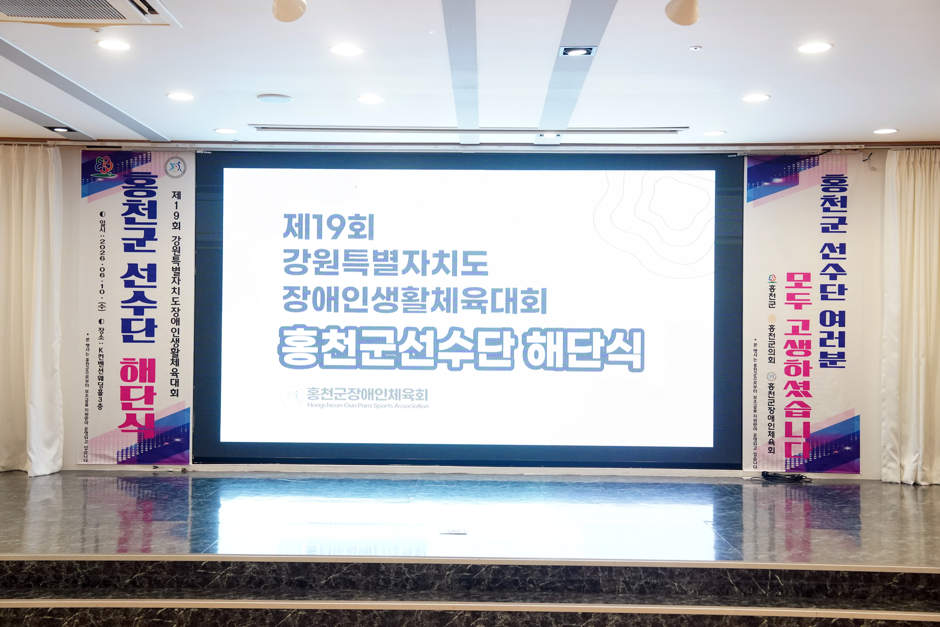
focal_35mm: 42
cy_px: 314
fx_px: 1097
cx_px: 470
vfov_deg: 31.9
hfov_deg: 46.4
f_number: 4
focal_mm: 42
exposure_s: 1/250
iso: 4000
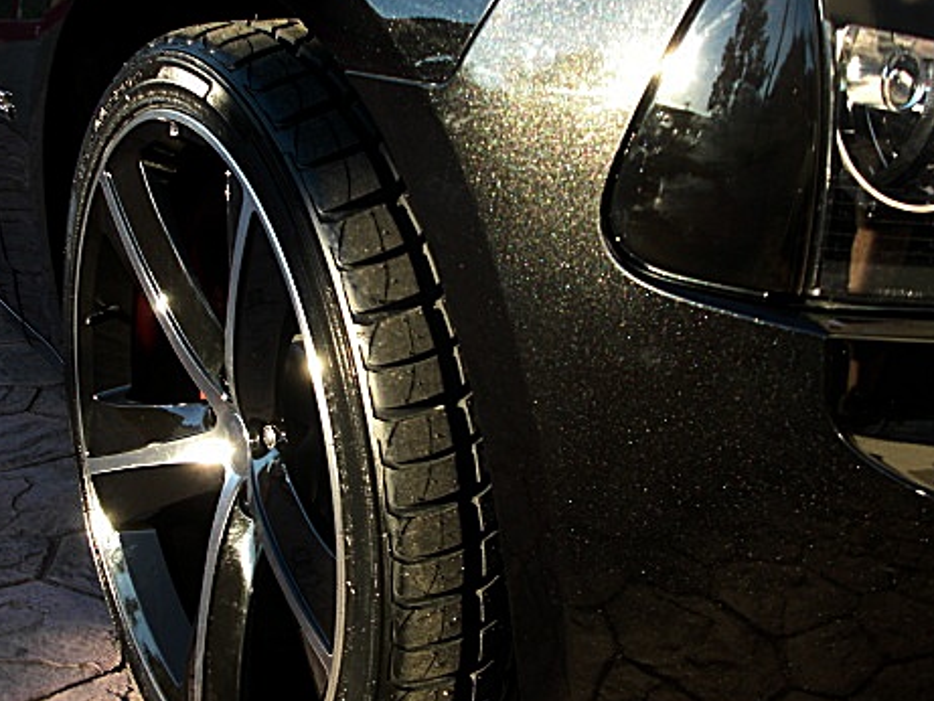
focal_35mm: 50
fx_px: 1349
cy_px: 302
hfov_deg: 38.1
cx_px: 397
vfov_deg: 29.1
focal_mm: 6.3
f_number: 2.8
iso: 50
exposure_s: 1/125
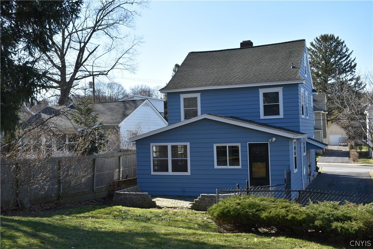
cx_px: 186
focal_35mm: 39
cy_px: 124
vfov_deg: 34.2
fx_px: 404
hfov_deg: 49.6
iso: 100
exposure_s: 1/200
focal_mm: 26
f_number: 6.3
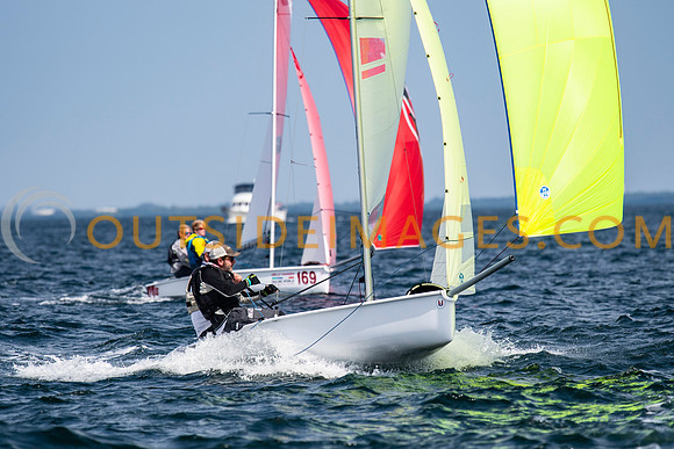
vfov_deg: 3.0
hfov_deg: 4.5
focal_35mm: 456
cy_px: 224
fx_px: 8544
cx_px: 337
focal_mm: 300
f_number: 5
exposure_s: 1/5000
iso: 400
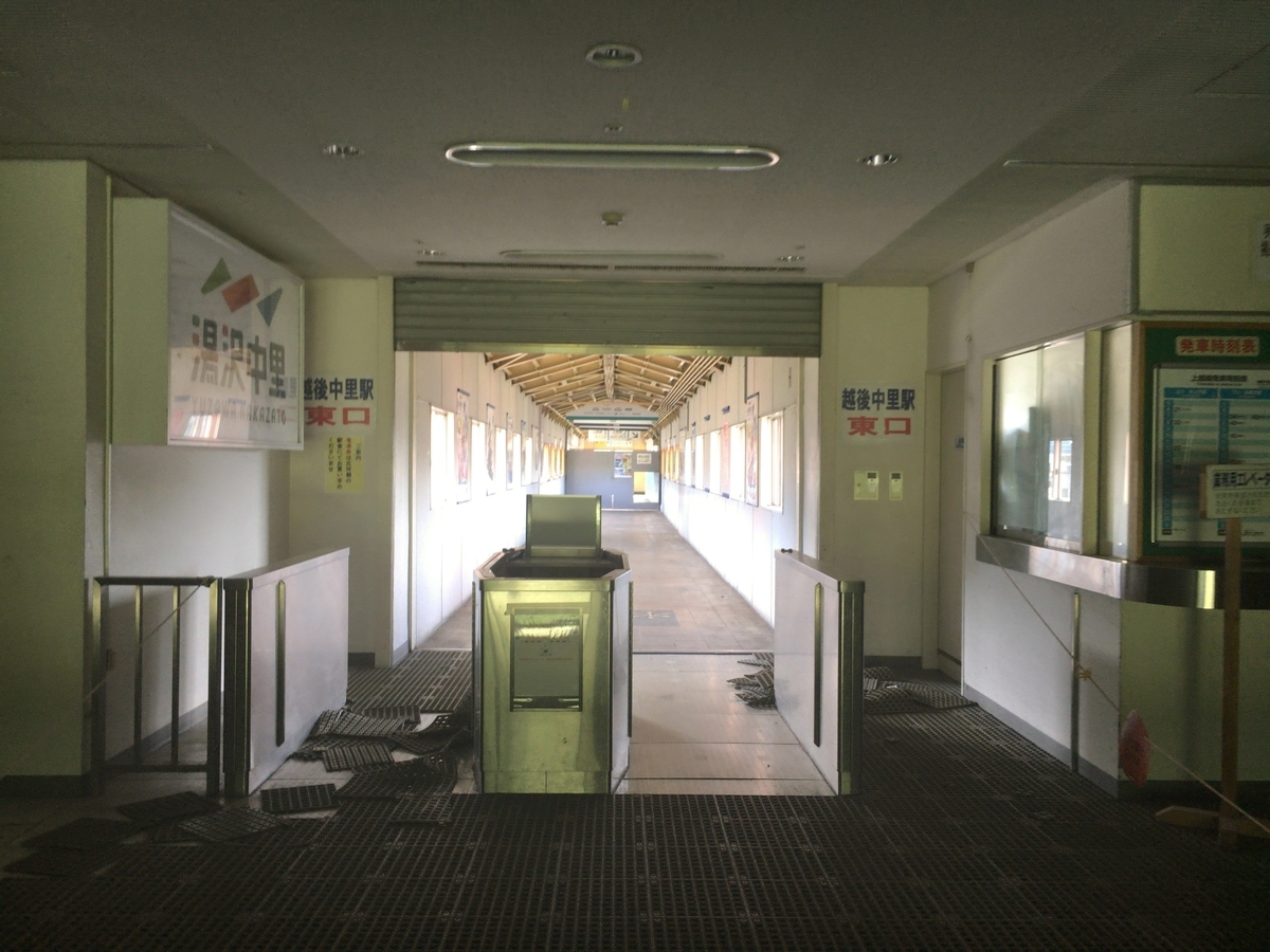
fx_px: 1064
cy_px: 476
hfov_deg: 61.7
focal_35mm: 29
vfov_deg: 48.2
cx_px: 635
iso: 100
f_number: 2.2
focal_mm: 4.15
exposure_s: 1/30
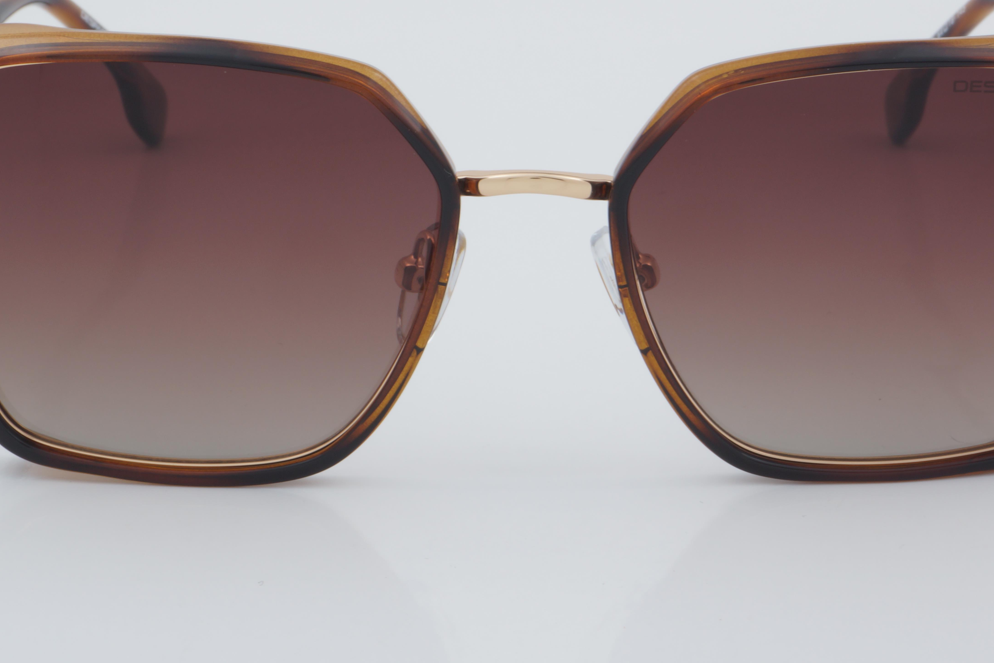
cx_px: 533
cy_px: 256
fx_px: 3139
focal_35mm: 114
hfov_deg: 18.0
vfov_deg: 12.0
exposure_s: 1/4
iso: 100
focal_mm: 55
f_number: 32
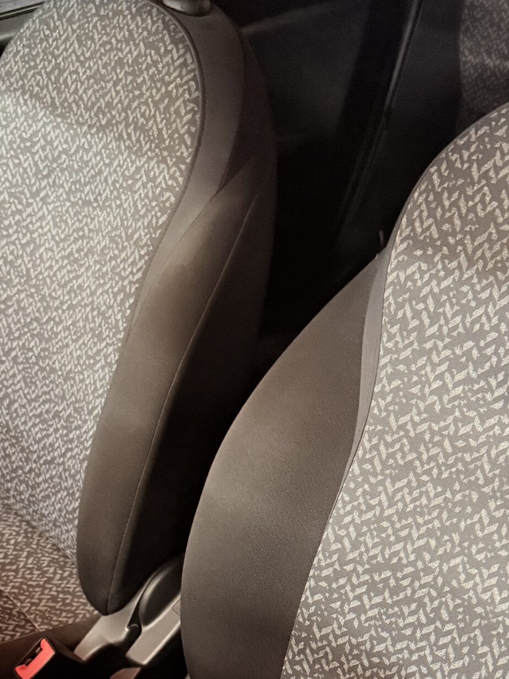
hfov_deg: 29.1
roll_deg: +2.2
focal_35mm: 50
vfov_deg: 36.7
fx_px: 980
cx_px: 287
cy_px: 556
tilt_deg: -37.1
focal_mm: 6.76
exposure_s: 1/30
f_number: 1.78
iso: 1250
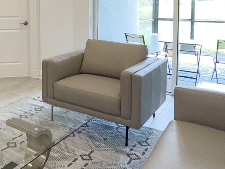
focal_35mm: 42
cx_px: 22
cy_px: 19
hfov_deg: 41.2
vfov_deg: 32.8
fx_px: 273
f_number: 2.2
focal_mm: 2.22
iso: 80
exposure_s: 1/120
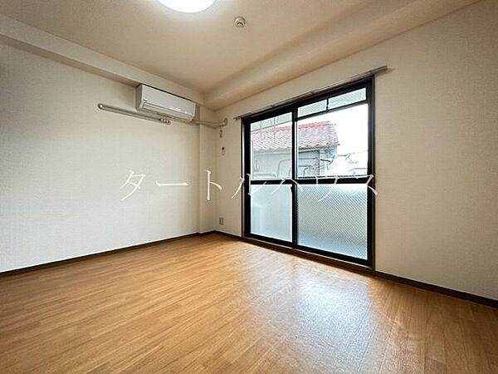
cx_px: 249
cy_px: 187
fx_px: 201
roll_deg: +0.4
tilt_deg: -1.1
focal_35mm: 14
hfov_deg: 102.1
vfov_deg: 85.7
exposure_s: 1/120
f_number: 2.2
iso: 250
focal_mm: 2.22
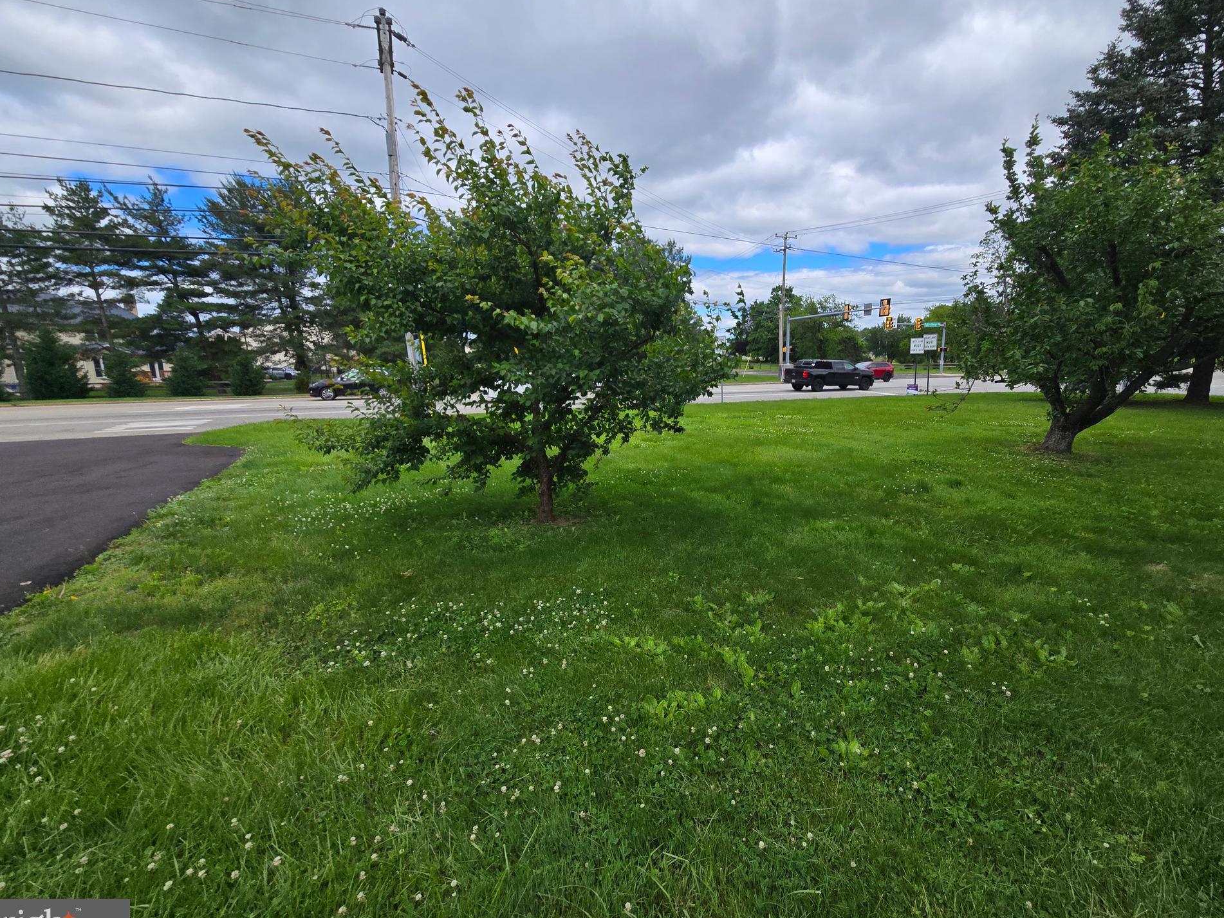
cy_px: 457
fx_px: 495
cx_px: 628
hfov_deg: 102.0
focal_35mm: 14
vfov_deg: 85.7
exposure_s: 1/2000
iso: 64
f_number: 2.2
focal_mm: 2.2
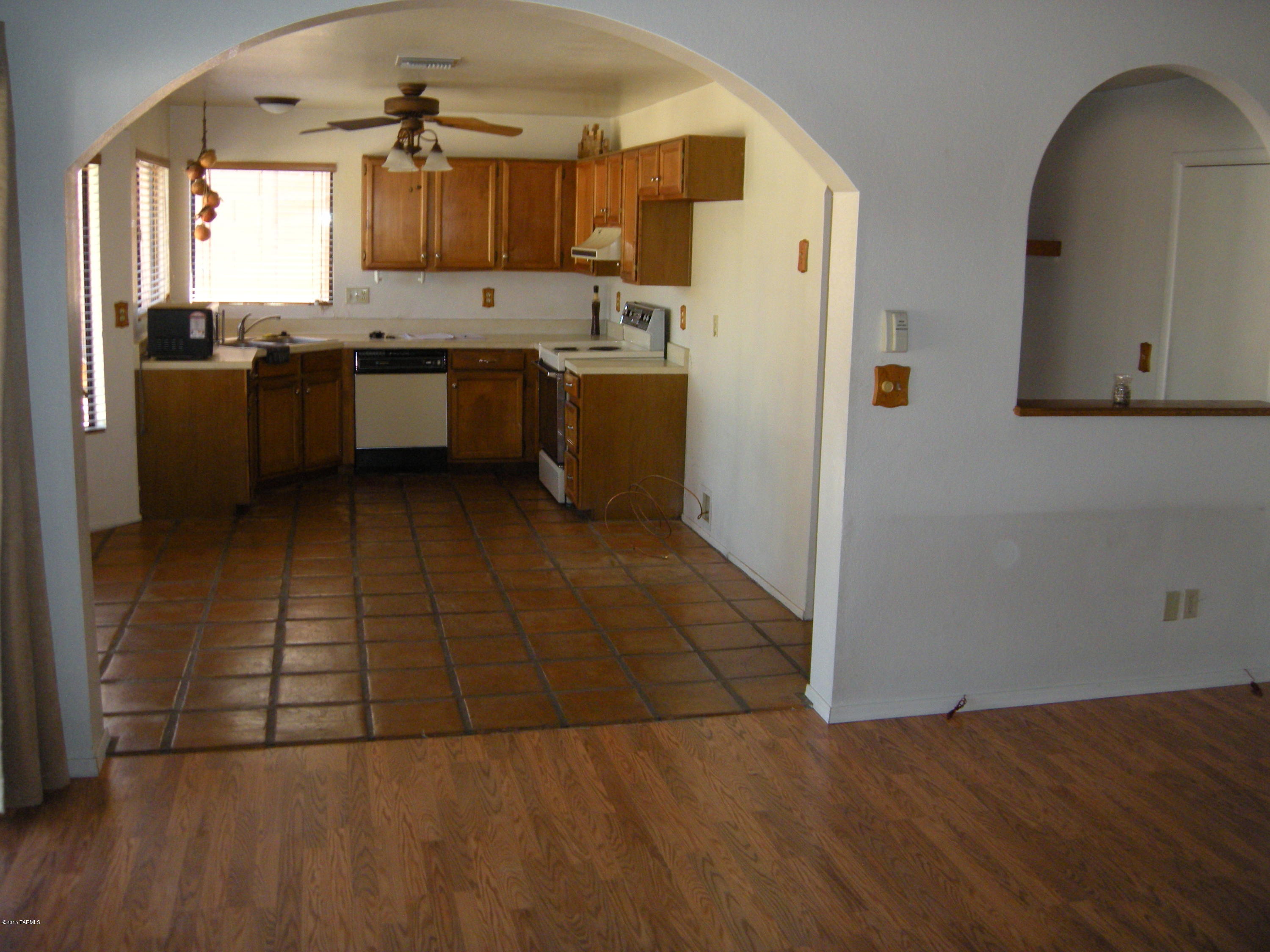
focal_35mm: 35
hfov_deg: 52.6
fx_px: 1284
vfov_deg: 40.7
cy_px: 476
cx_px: 635
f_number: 3.8
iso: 200
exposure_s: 1/51.8
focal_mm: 5.9
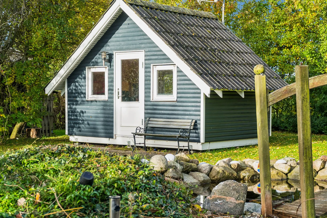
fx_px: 545
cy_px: 109
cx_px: 164
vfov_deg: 22.6
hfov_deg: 33.4
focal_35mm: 60
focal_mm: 40
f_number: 4
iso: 400
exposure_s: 1/1000
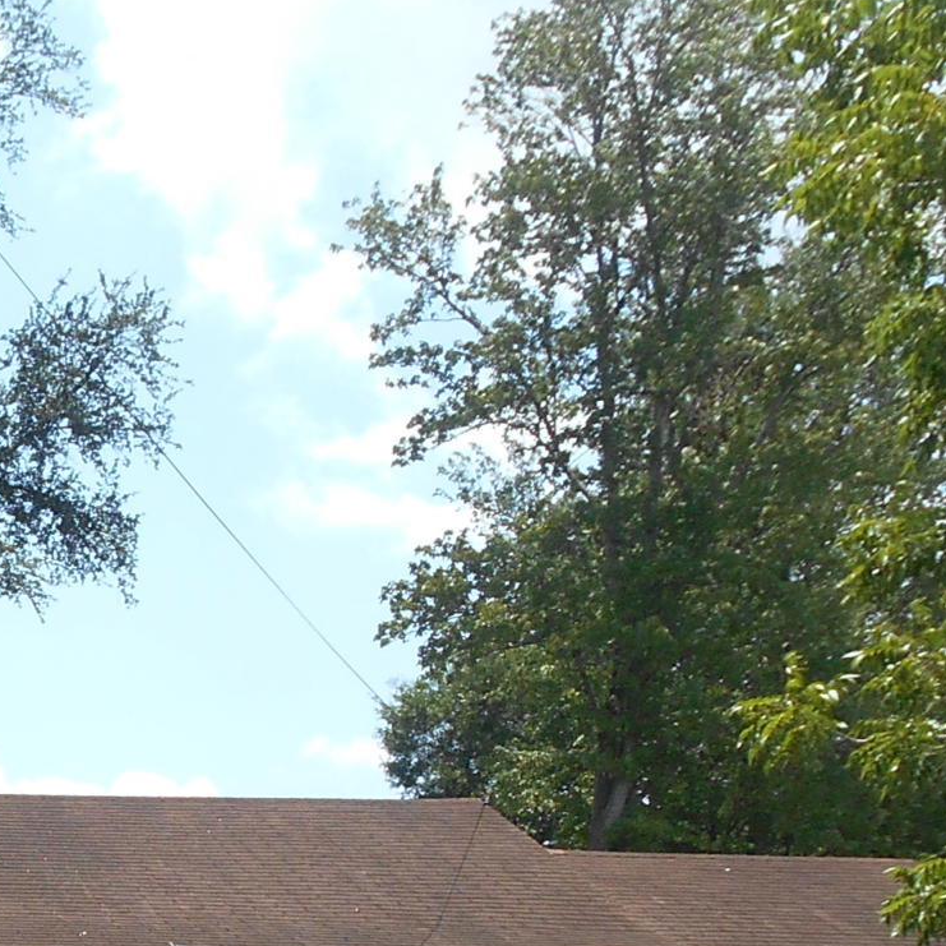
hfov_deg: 17.3
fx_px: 2875
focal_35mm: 93
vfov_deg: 18.0
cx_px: -370
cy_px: 1065
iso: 80
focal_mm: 4.7
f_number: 3.4
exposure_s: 1/500
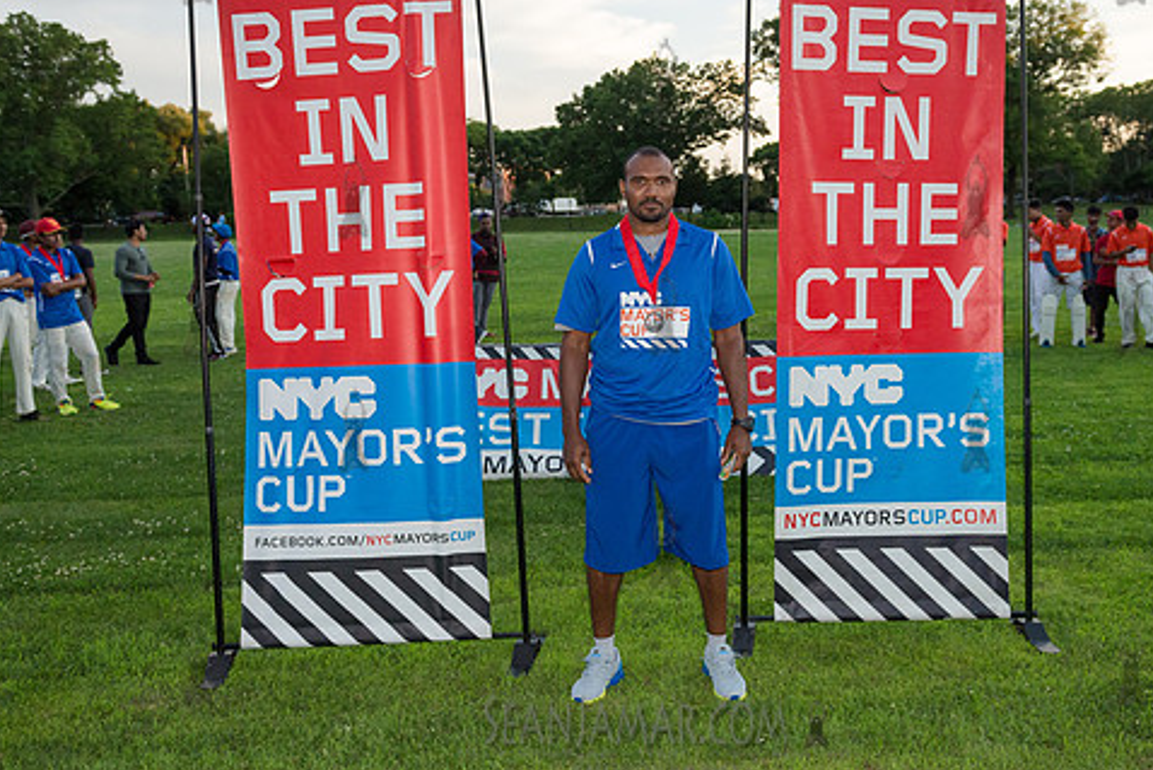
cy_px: 313
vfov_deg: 38.8
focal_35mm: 34
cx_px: 663
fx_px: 1089
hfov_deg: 55.5
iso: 1600
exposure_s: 1/2000
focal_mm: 28
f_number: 4
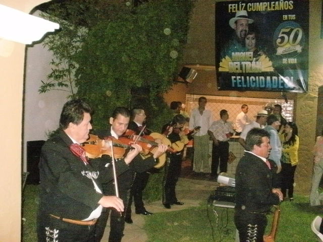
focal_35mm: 36
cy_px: 121
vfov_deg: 39.7
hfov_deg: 51.4
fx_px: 336
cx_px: 162
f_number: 3.5
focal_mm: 6.3
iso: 800
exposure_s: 1/30
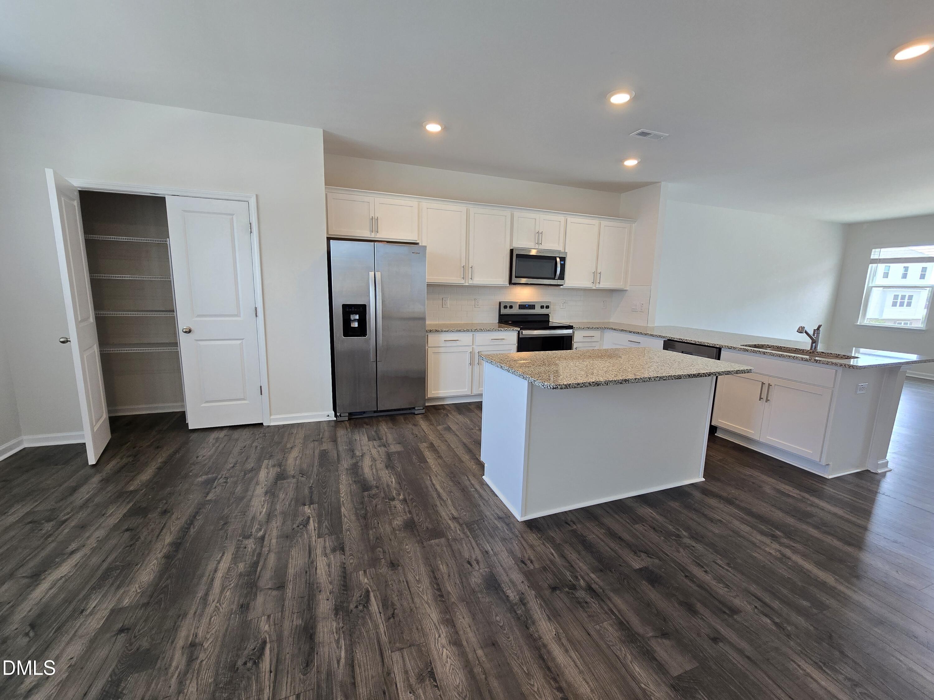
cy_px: 350
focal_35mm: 13
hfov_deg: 106.2
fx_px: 351
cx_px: 467
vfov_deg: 89.9
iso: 80
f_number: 2.2
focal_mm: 2.2
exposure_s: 1/60
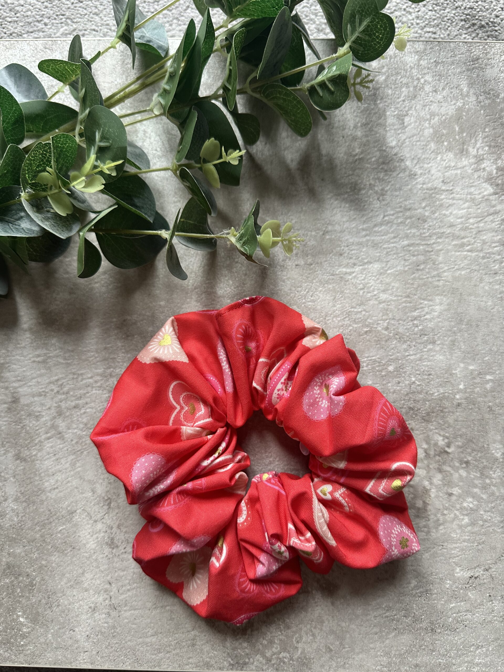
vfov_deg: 71.6
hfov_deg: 56.8
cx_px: 252
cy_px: 336
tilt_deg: -84.6
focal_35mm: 24
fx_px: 466
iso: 250
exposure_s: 1/78
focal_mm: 6.86
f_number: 1.78
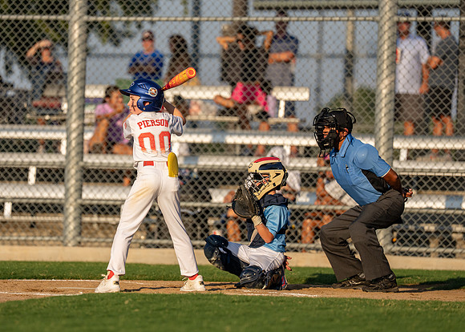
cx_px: 171
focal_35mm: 279
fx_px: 3685
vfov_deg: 5.2
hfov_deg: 7.2
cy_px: 143
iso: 250
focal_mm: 200
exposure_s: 1/5000
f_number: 2.8
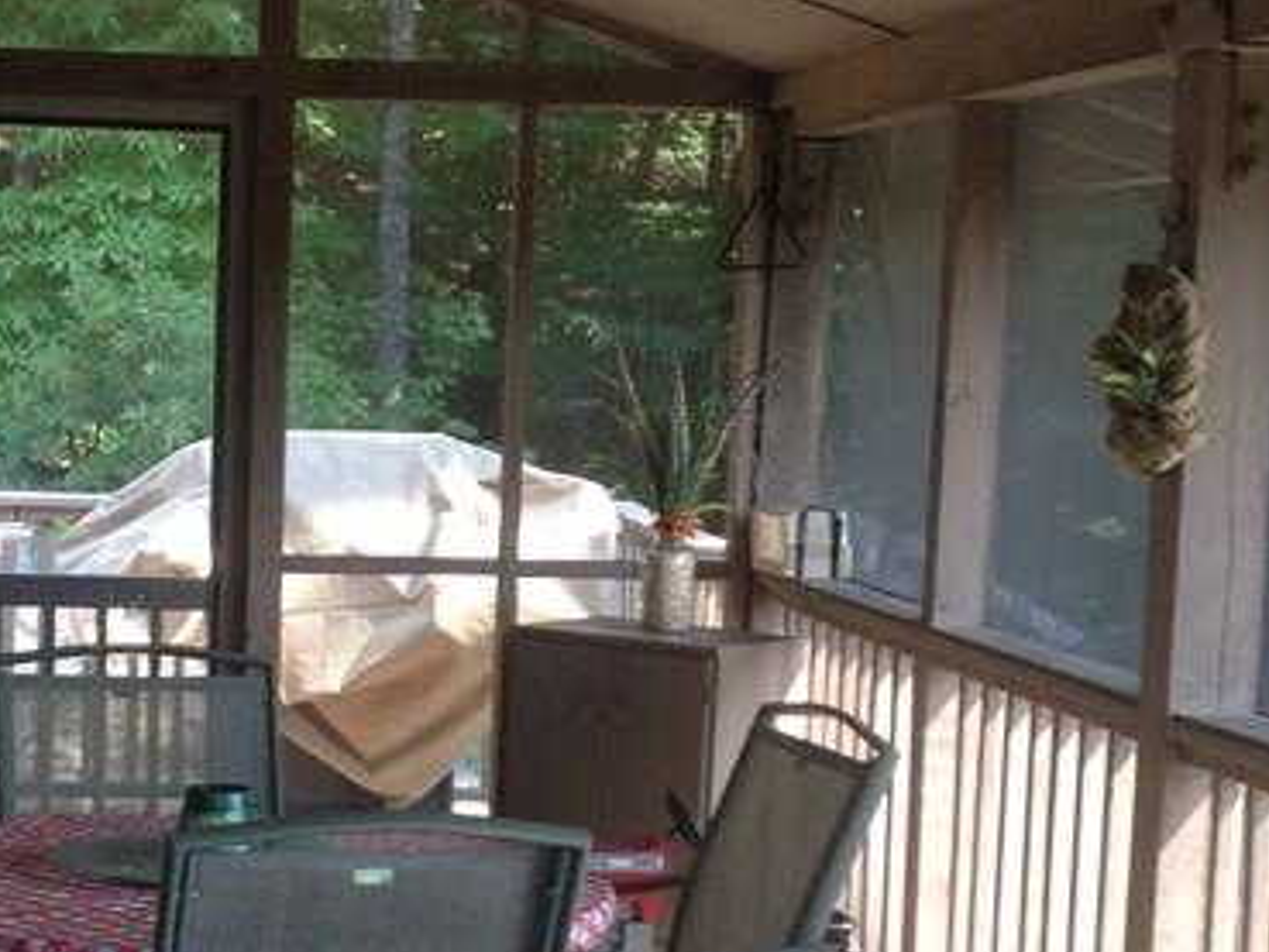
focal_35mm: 97
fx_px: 3557
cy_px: 760
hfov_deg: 20.1
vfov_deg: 15.2
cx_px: 368
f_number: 2.4
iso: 50
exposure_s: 1/60
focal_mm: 4.28
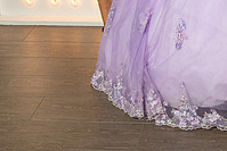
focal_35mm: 89
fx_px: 562
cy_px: -66
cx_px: 224
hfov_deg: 22.1
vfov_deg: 14.5
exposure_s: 1/125
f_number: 5.6
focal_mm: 30.5
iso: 640
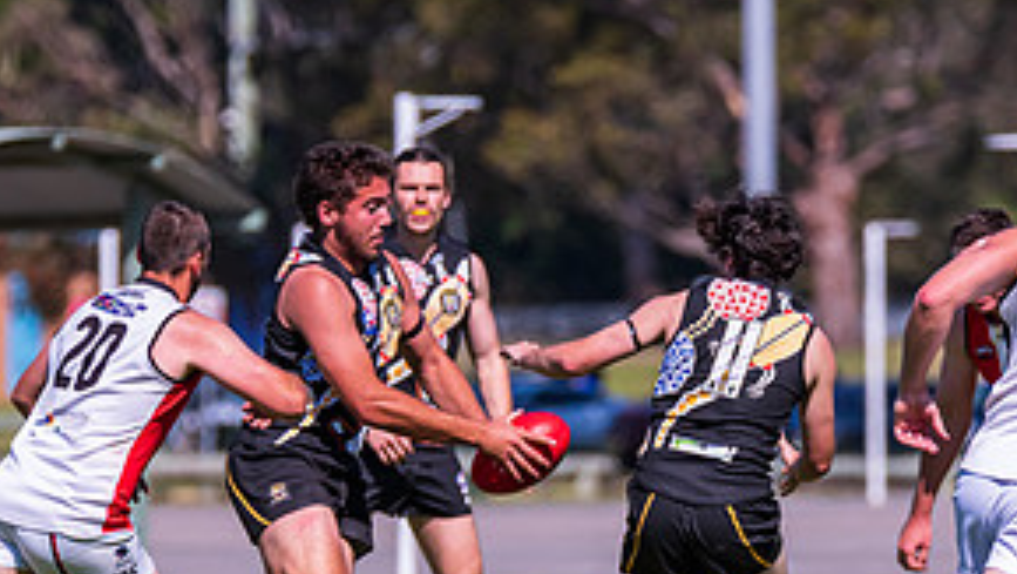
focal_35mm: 856
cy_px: 574
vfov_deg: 1.4
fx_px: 23099
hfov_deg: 2.5
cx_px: 344
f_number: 6.3
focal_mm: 380
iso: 800
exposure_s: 1/4000
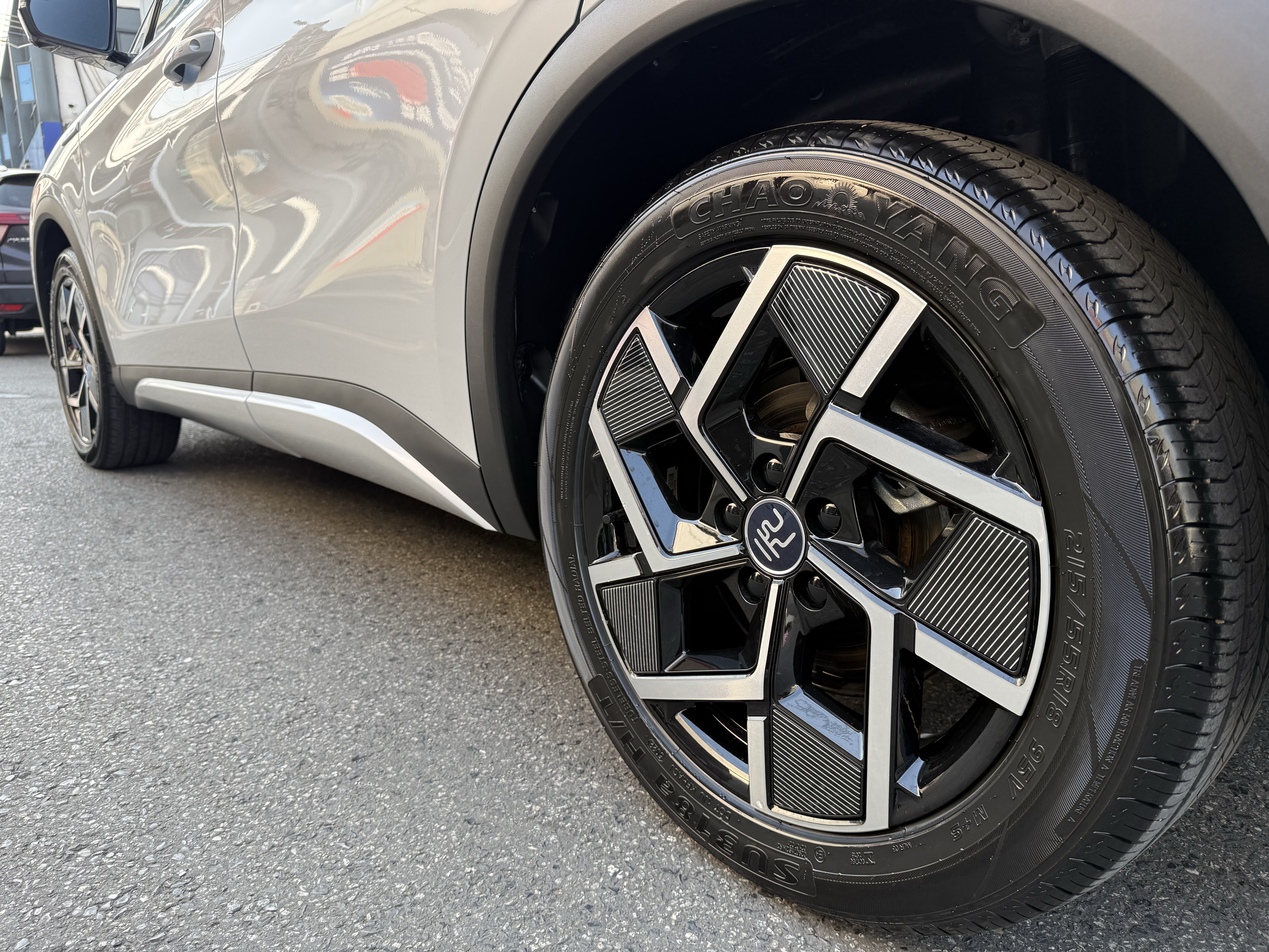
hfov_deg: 71.6
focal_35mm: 24
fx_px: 880
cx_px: 634
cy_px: 476
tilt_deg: -11.4
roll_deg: -0.1
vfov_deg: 56.8
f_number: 1.78
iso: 64
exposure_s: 1/255
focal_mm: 6.76
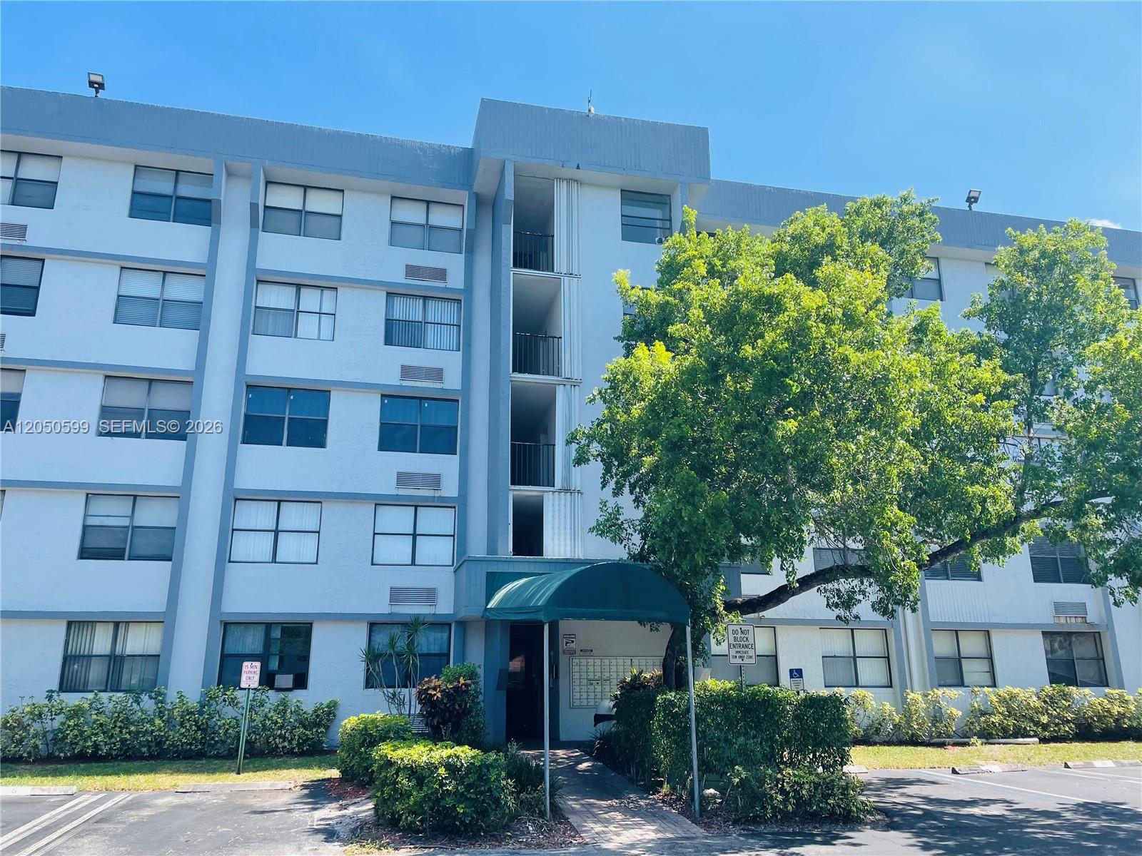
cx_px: 571
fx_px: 858
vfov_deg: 53.1
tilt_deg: +16.5
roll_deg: +0.8
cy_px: 428
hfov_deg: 67.3
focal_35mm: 26
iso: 32
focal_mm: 4.2
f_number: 1.6
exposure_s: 1/1416
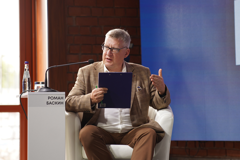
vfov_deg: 10.8
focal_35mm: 127
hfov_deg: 16.1
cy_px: 80
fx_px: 847
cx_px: 120
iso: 125
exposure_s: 1/80
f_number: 2.5
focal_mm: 85
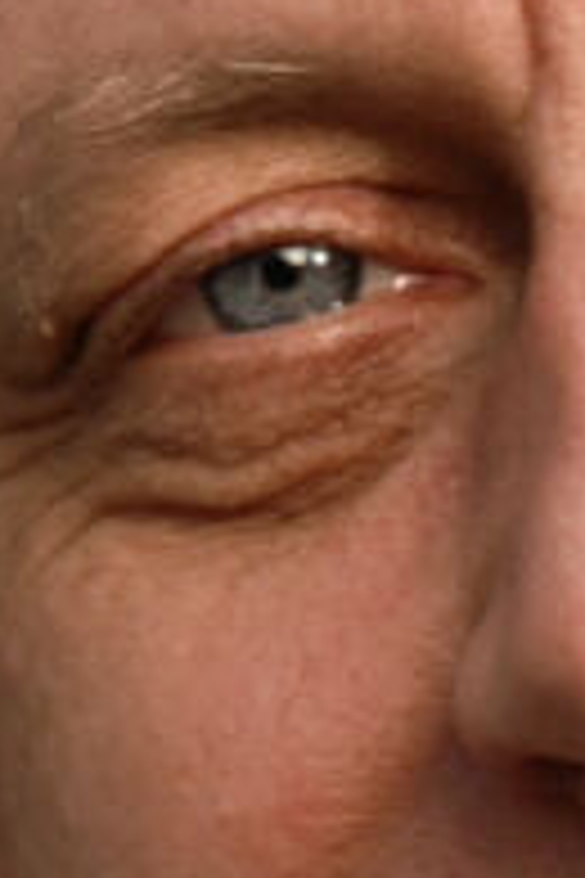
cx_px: 914
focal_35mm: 646
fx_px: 15745
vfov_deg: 3.2
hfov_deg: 2.1
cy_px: 1022
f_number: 4.5
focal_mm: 70
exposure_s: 1/50
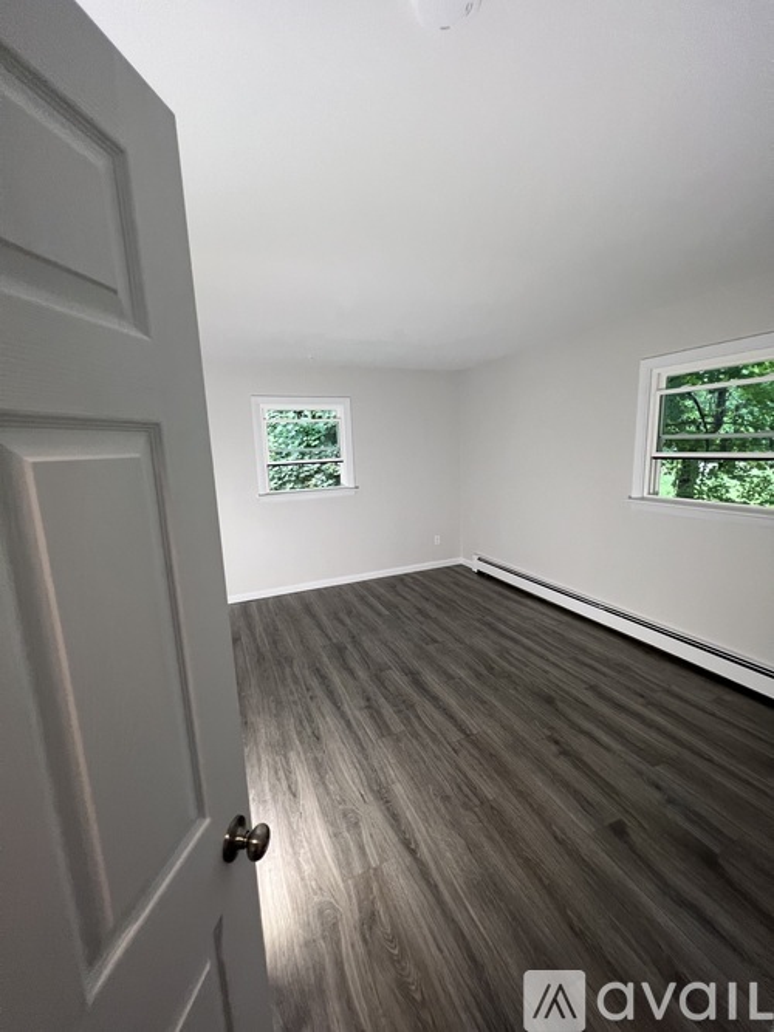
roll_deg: +2.3
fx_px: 388
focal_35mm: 13
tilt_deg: -9.8
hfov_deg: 89.9
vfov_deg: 106.2
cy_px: 516
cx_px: 387
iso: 200
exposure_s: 1/120
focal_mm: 1.57
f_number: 1.8
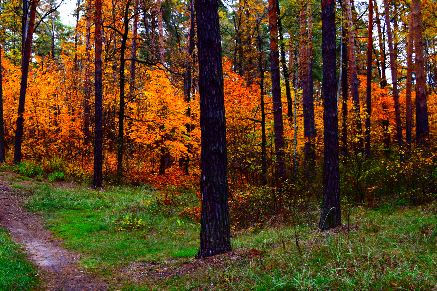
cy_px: 150
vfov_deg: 26.5
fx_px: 619
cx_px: 156
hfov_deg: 38.6
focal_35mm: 51
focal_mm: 26
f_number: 6.3
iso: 400
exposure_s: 1/160
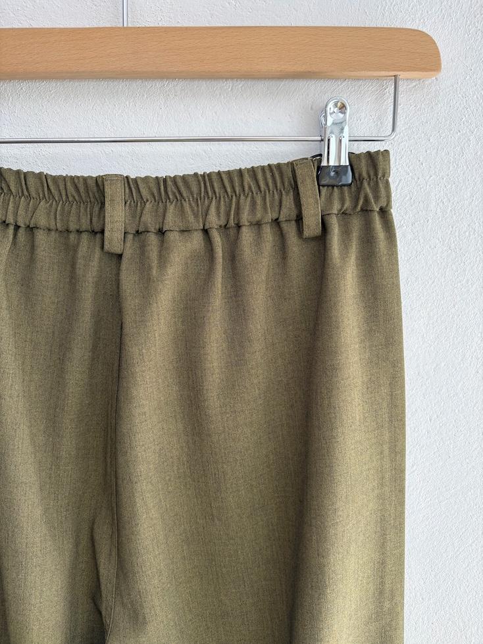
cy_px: 322
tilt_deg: -9.0
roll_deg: -1.6
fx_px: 484
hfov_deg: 53.1
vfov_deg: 67.3
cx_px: 242
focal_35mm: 26
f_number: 1.6
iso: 32
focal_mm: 5.96
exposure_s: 1/100
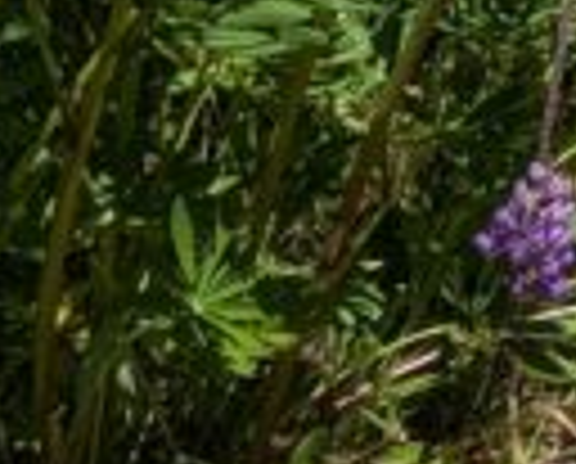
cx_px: 1246
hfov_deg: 9.5
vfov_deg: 8.2
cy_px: -131
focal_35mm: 187
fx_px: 3195
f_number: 1.7
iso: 26
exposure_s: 1/17544
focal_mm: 4.53
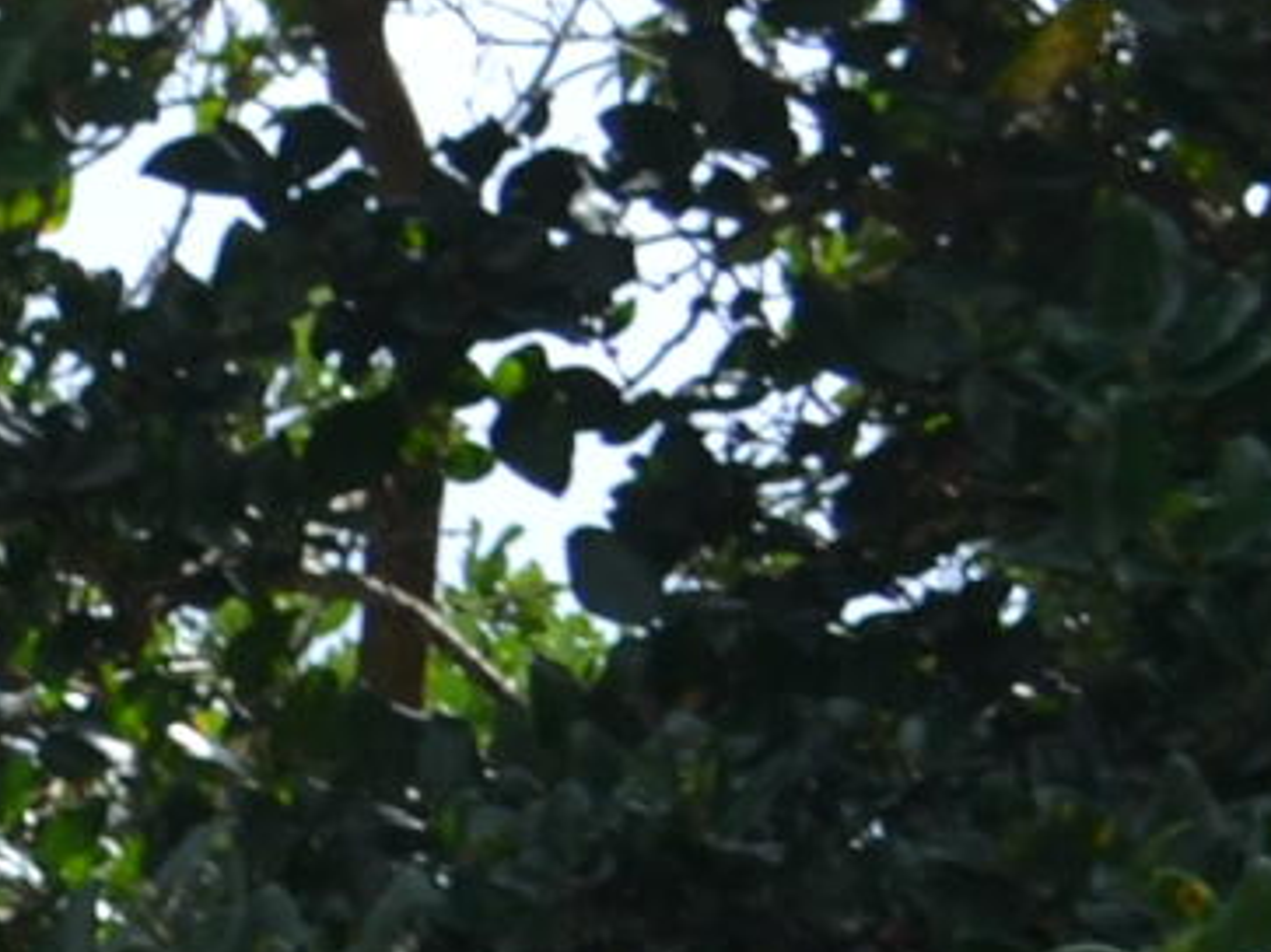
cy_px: 3101
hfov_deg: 6.3
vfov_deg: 4.9
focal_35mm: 286
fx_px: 10498
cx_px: -2731
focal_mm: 24
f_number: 6.3
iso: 100
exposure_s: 1/160
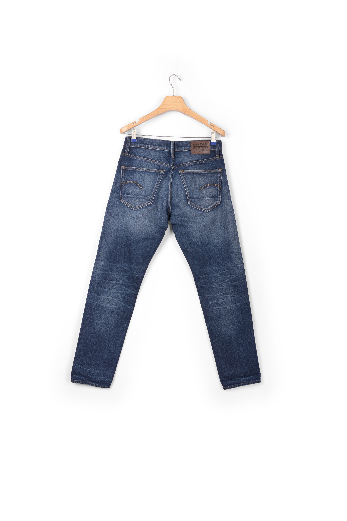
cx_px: 174
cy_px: 260
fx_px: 535
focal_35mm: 37
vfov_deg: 51.9
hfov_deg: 35.9
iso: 100
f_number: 11
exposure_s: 1/200
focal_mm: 37
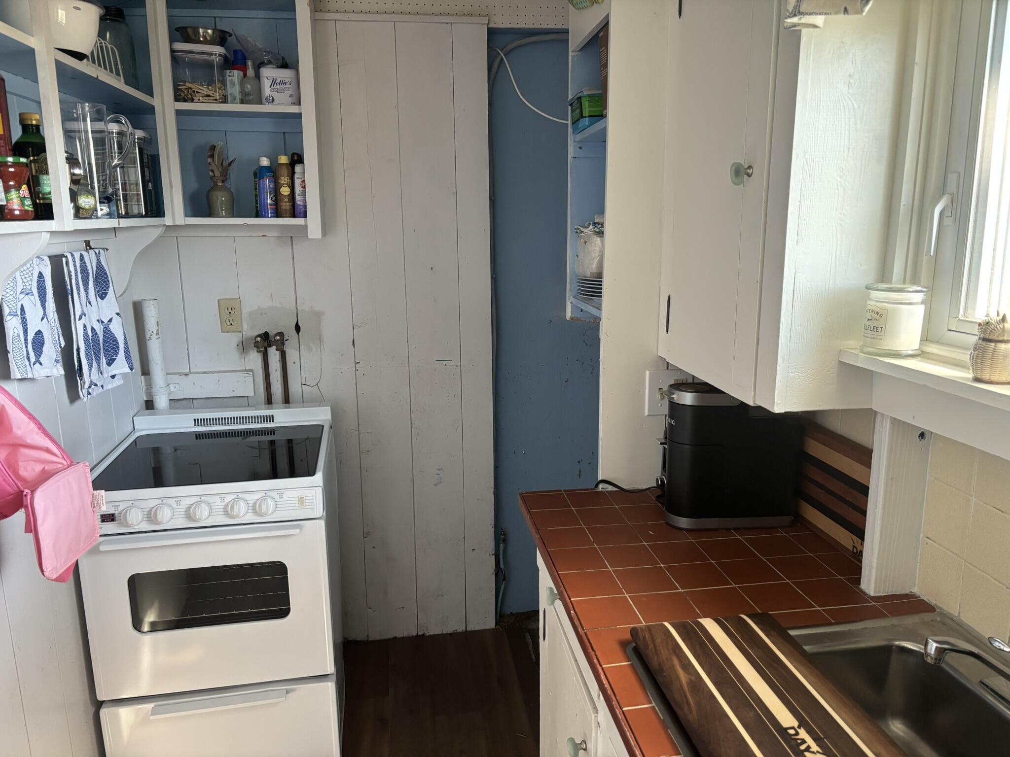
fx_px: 759
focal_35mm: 26
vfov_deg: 53.1
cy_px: 378
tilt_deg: -12.1
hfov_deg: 67.3
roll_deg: -0.7
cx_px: 505
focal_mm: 5.96
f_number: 1.6
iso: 250
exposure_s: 1/60
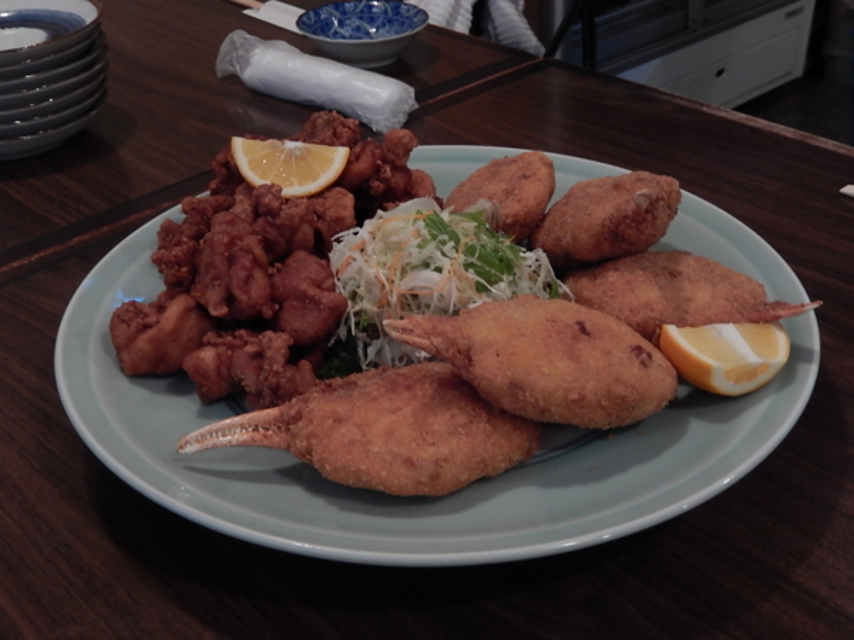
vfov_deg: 32.2
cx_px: 427
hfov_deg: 42.1
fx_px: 1110
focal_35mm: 45
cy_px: 320
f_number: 4.3
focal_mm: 8.1
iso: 560
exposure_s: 1/15
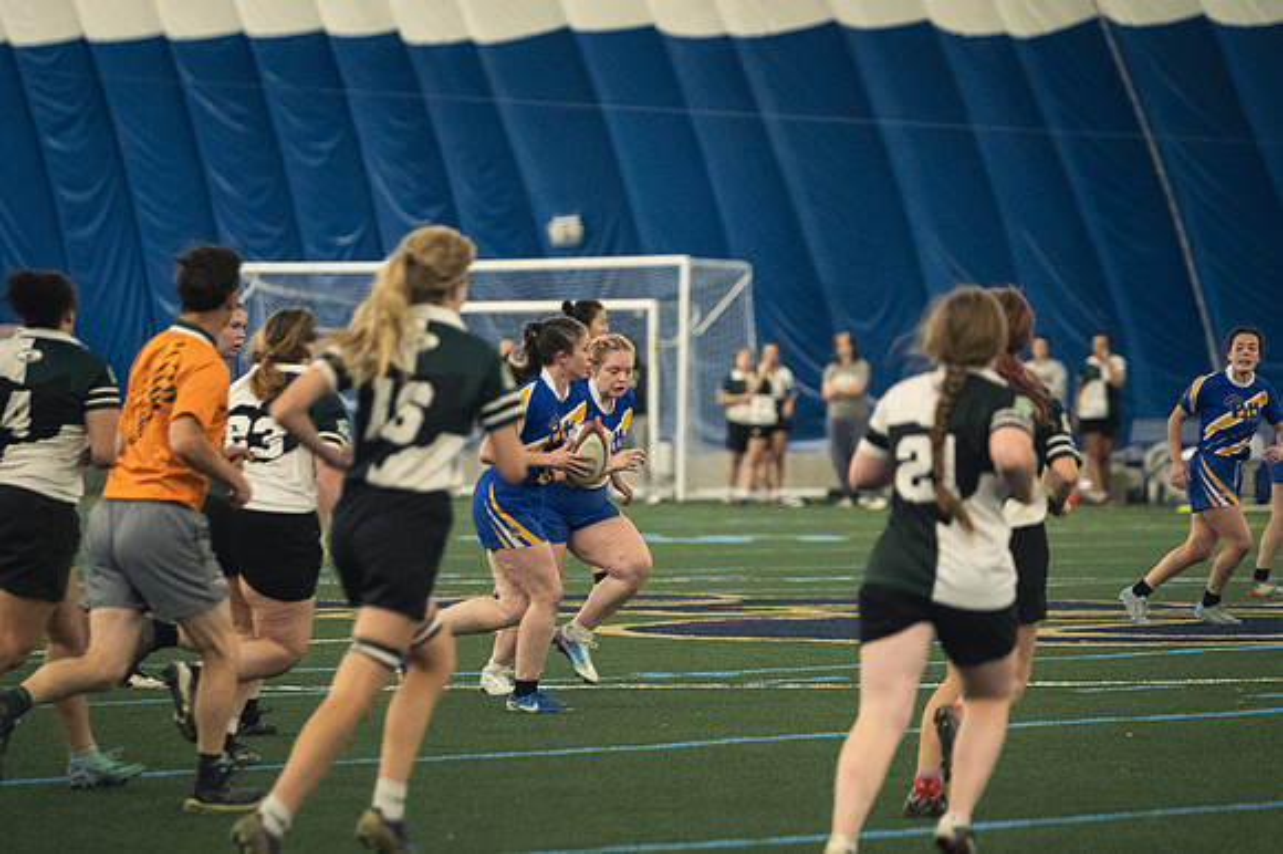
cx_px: 642
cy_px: 427
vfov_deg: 5.2
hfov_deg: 7.9
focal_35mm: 262
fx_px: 9332
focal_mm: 175
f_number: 2.8
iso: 8000
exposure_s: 1/500
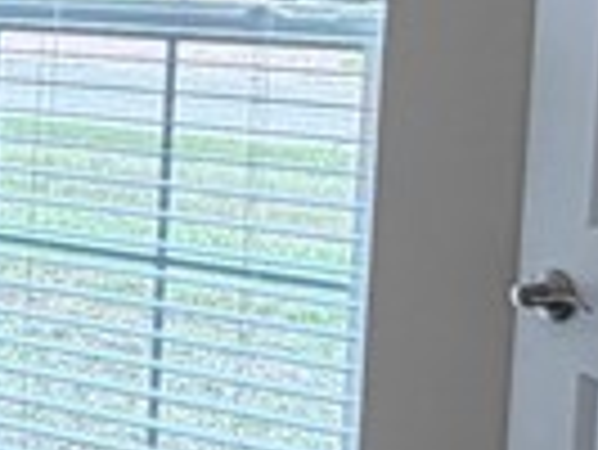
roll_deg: -0.2
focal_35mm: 108
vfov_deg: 13.6
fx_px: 1867
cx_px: -773
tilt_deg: -6.7
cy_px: 54
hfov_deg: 13.8
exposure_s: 1/120
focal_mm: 2.22
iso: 100
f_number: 2.2
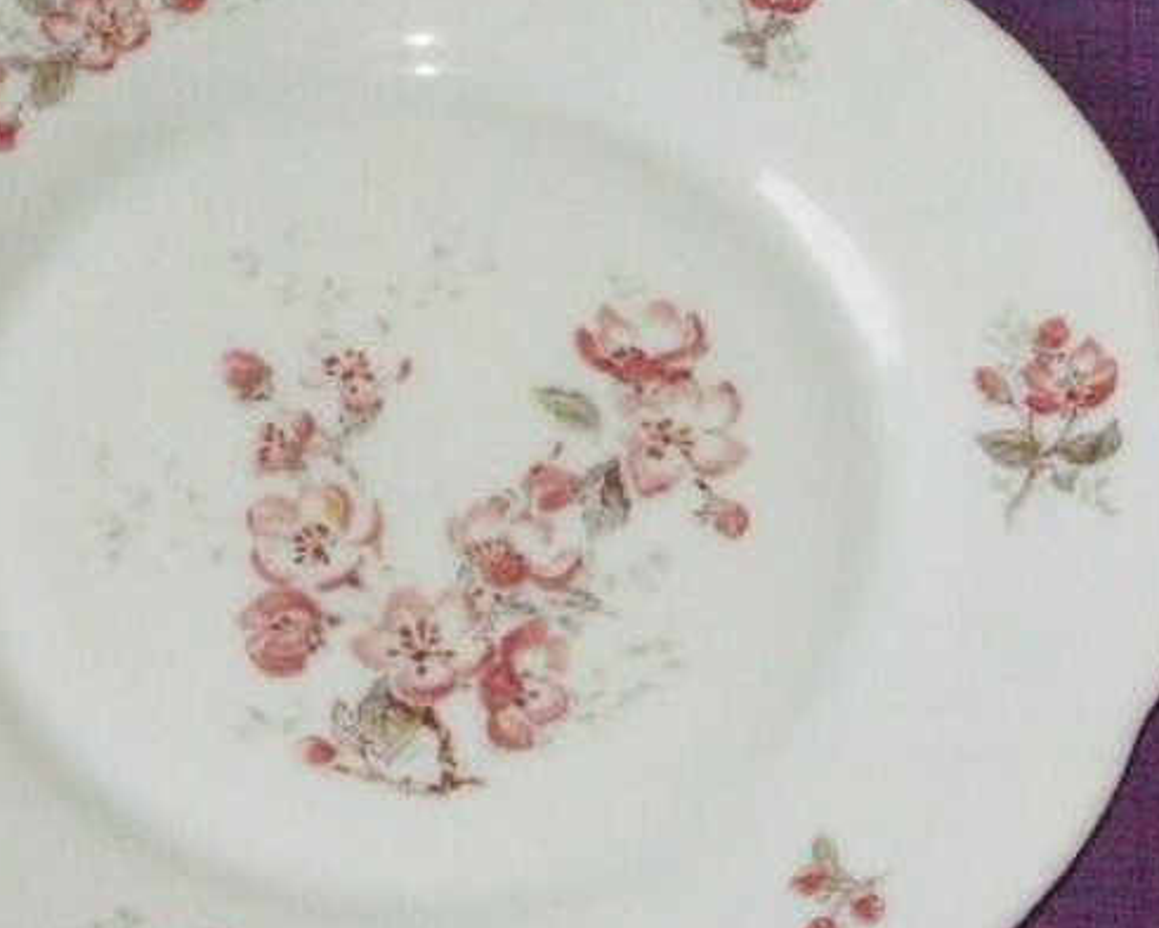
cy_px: 364
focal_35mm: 185
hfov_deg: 10.4
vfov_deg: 8.4
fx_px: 6347
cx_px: 387
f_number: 7.1
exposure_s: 1/100
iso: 400
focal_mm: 23.13
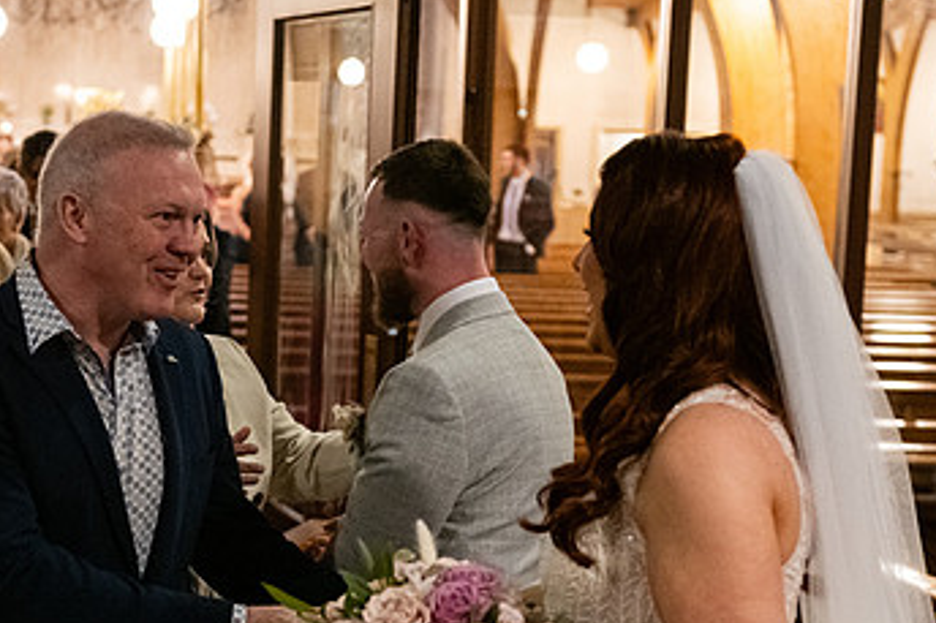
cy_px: 404
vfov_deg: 16.8
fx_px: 2105
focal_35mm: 81
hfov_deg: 25.0
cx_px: 392
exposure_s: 1/160
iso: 2500
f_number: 3.5
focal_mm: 48
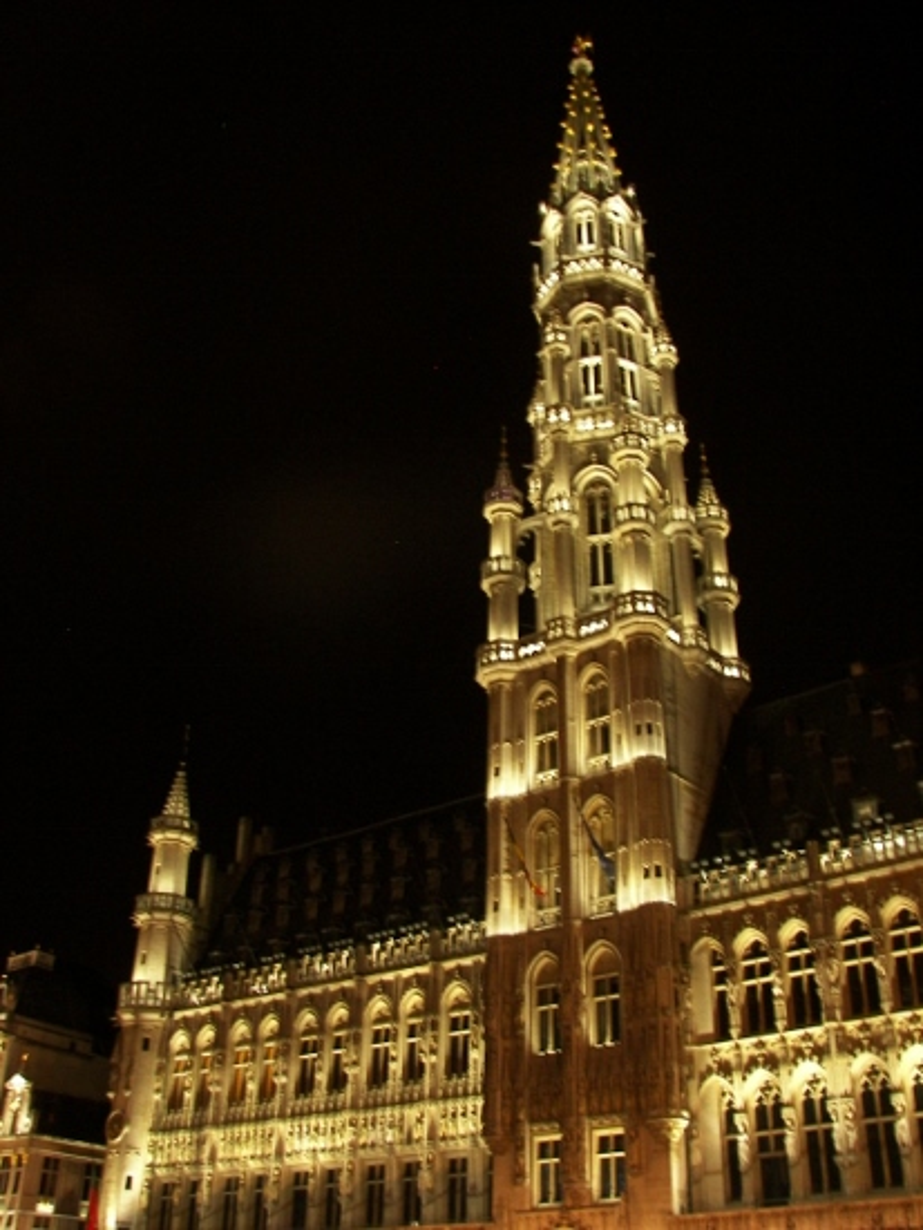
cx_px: 462
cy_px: 615
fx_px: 1279
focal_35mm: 36
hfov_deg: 39.7
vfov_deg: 51.3
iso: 100
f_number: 2.8
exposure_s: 1/2
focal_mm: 6
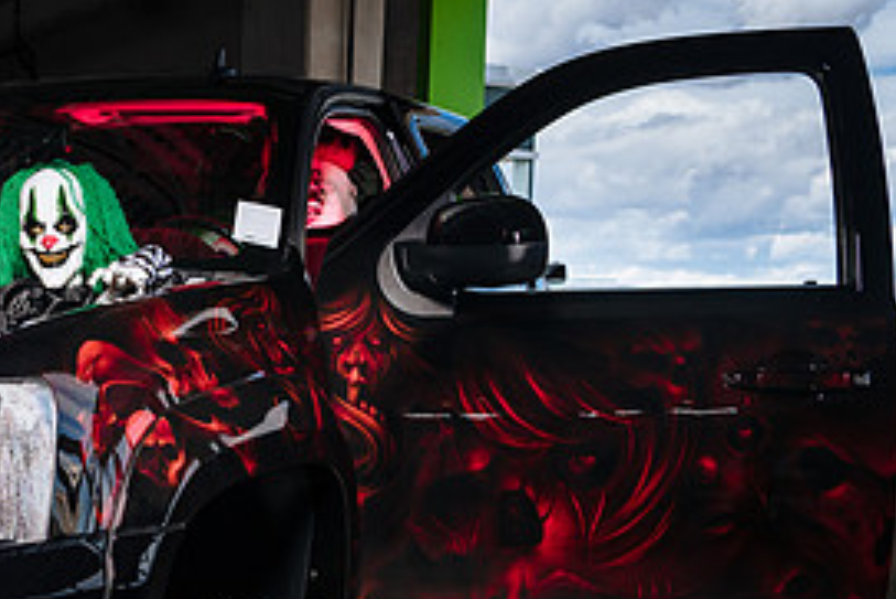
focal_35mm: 68
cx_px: -25
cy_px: 439
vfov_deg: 19.9
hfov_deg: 27.7
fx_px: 1693
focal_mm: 28
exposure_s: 1/250
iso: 64
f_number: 3.5
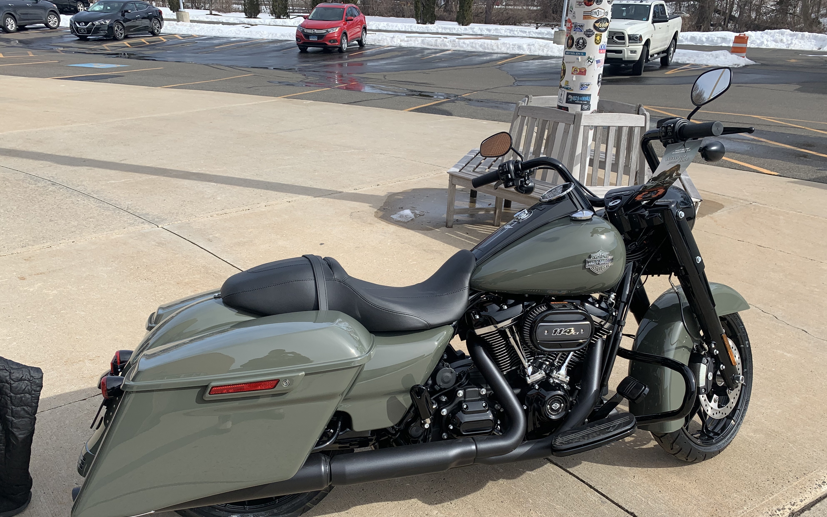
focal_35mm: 28
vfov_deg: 44.3
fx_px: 631
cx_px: 413
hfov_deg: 66.5
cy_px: 315
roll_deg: -1.8
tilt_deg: -25.4
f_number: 1.8
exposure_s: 1/1718
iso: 25
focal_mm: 4.25
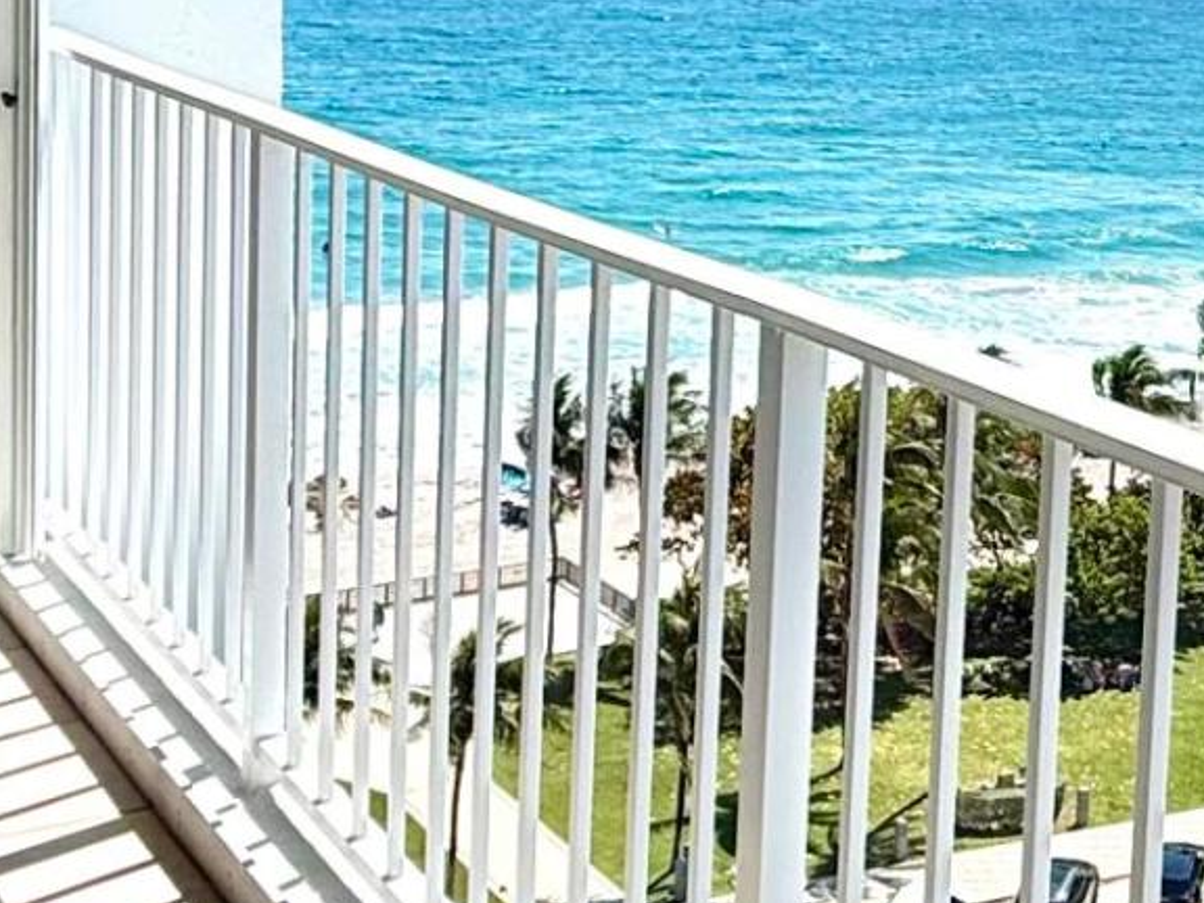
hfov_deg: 26.4
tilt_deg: -3.9
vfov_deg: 20.5
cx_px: 1196
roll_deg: -2.0
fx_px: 2435
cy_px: 46
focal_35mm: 70
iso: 20
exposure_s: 1/1698
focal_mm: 2.22
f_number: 2.2
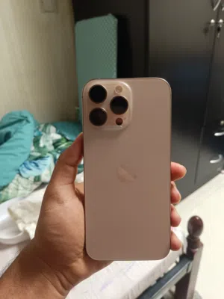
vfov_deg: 71.6
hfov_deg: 56.8
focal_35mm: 24
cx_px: 112
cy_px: 150
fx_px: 207
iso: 503
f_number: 1.88
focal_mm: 5.59
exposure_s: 1/50.1
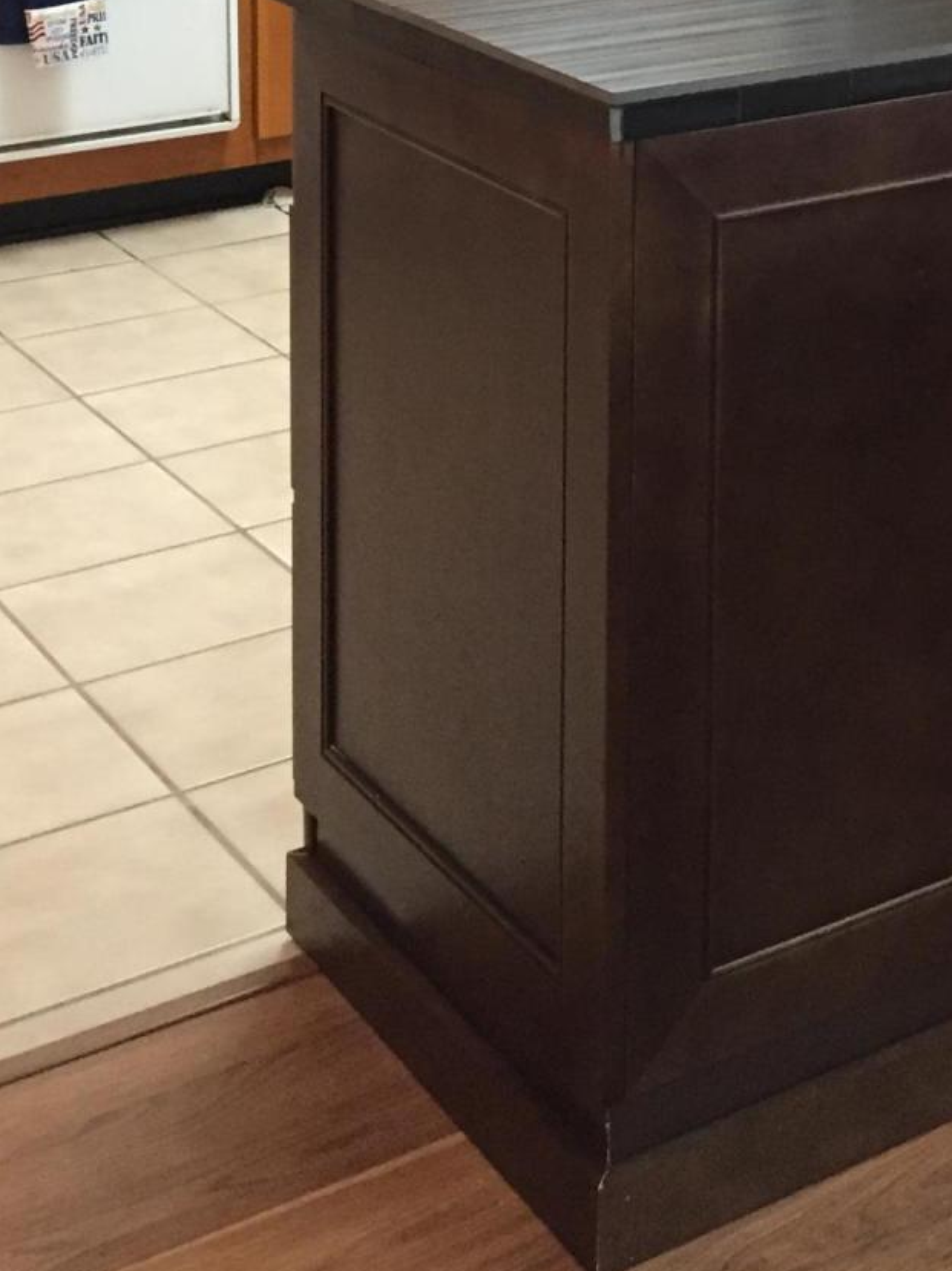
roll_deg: -1.3
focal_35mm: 70
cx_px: 1099
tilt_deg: -6.7
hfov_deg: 19.9
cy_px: -251
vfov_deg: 25.1
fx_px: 2569
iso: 200
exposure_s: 1/30
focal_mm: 4.15
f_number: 2.2
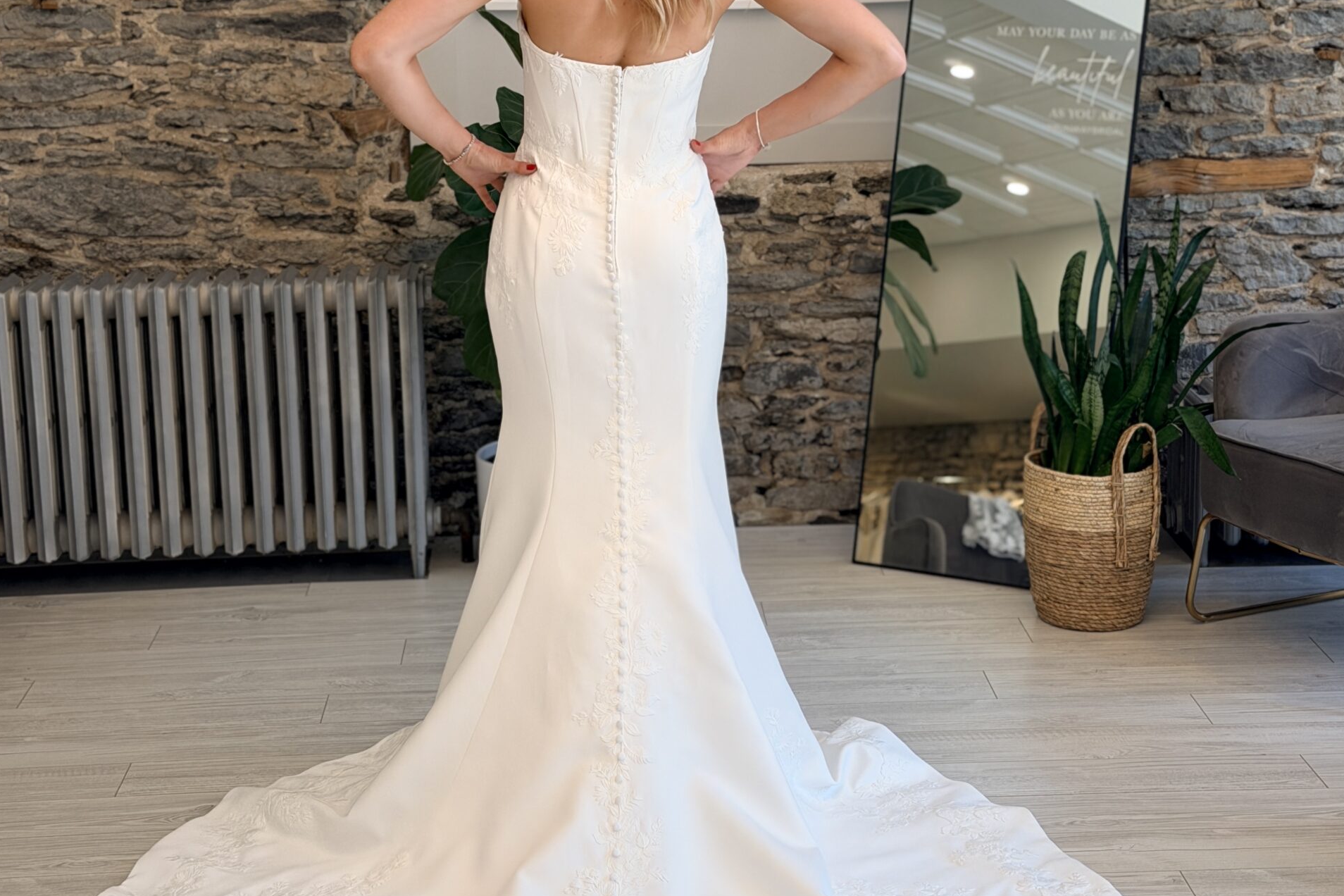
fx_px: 2501
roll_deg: +0.4
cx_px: 673
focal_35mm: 67
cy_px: 336
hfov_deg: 30.1
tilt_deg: -9.6
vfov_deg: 20.3
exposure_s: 1/120
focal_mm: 6.76
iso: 50
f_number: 1.78
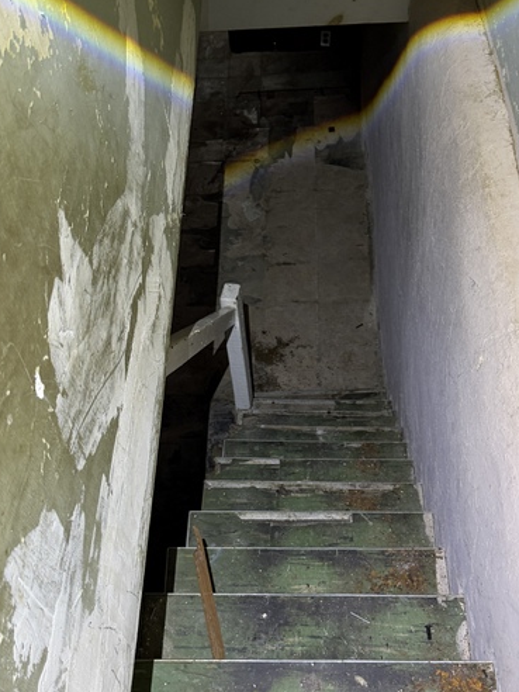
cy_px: 385
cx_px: 266
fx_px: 780
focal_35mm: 39
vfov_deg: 47.8
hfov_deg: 36.8
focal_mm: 6.76
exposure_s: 1/52
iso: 250
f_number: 1.78
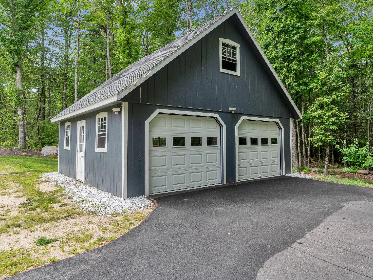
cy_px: 117
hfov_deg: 73.9
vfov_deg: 58.5
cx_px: 198
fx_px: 248
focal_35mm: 23
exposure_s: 1/350
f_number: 8
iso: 800
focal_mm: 18
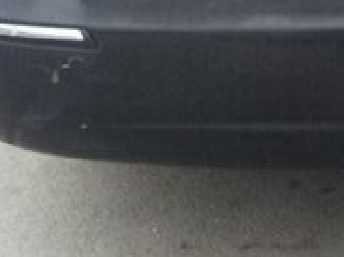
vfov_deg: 12.6
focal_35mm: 112
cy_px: -108
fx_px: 1112
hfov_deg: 16.9
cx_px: 397
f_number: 2.2
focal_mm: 3.3
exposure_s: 1/141
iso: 50
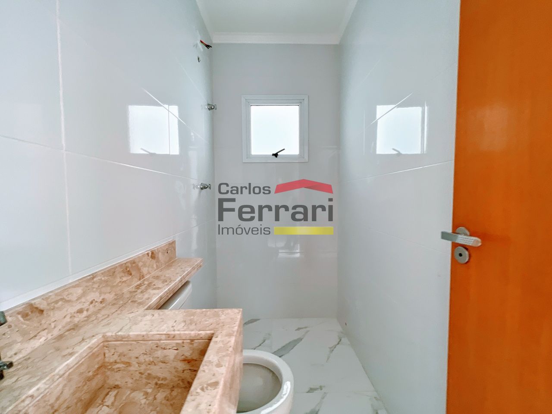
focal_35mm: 13
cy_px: 207
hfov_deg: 106.2
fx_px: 207
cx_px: 276
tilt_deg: -4.7
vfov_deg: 89.9
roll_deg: -1.9
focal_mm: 1.57
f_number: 1.8
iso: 64
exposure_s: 1/30
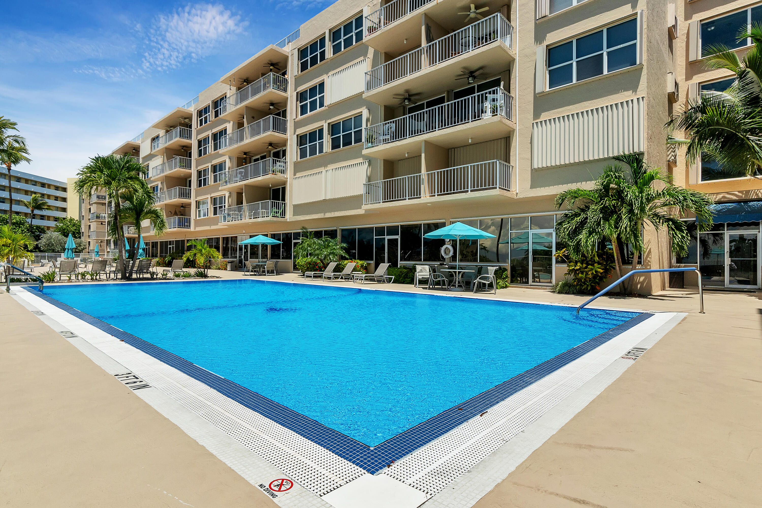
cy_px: 254
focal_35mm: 18
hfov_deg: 90.0
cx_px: 381
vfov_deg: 67.4
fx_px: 381
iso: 200
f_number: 10
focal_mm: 12
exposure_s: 1/1250
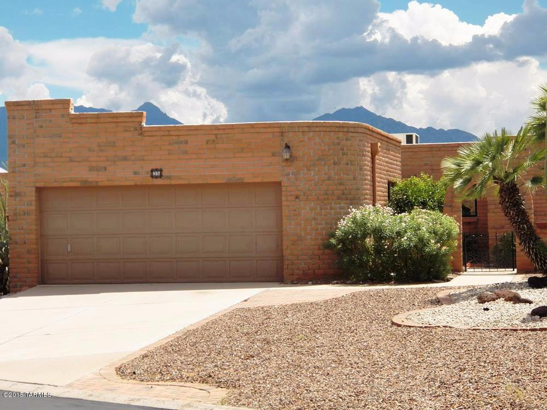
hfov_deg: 23.0
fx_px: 1343
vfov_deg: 17.4
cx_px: 274
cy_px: 205
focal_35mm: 85
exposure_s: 1/1600
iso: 125
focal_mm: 15.2
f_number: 4
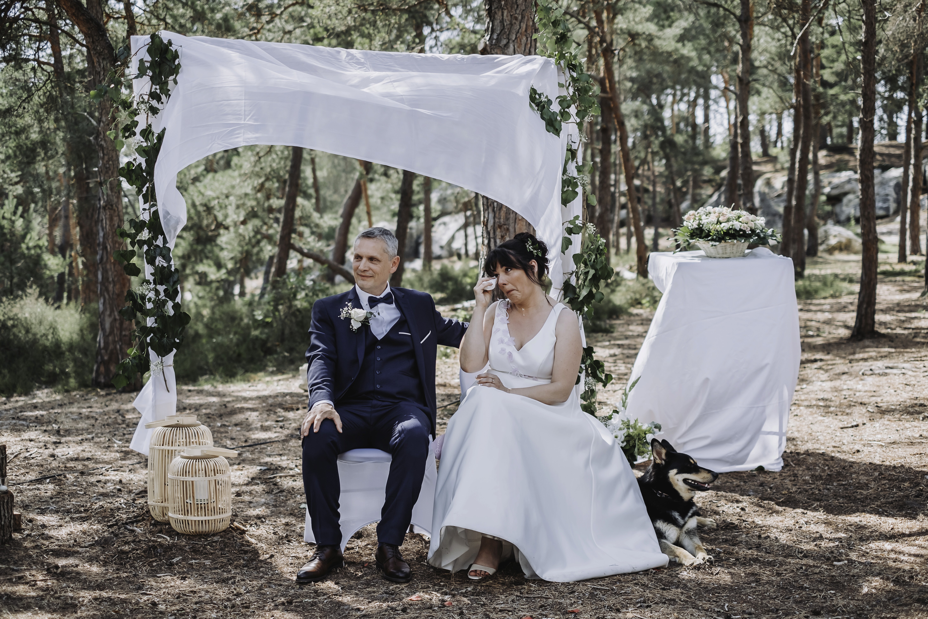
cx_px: 464
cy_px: 310
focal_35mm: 53
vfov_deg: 25.5
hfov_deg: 37.5
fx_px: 1366
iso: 200
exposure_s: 1/2000
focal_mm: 35
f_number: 2
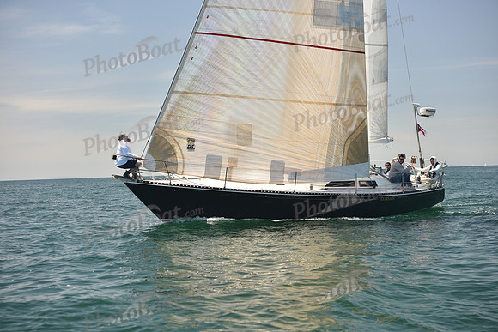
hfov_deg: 28.8
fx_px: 969
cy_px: 166
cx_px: 249
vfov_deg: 19.5
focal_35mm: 70
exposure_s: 1/800
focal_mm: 70
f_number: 4.5
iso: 250
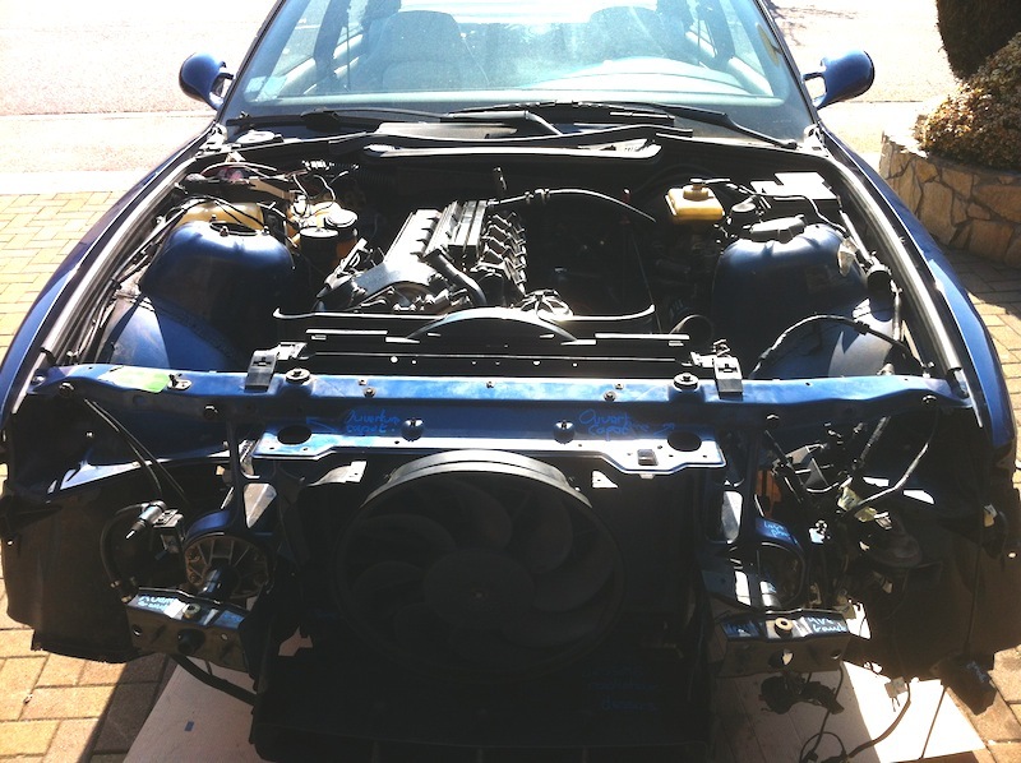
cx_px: 510
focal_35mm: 35
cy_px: 382
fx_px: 1031
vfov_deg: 40.6
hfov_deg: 52.7
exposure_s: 1/547
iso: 80
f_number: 2.8
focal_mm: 3.85
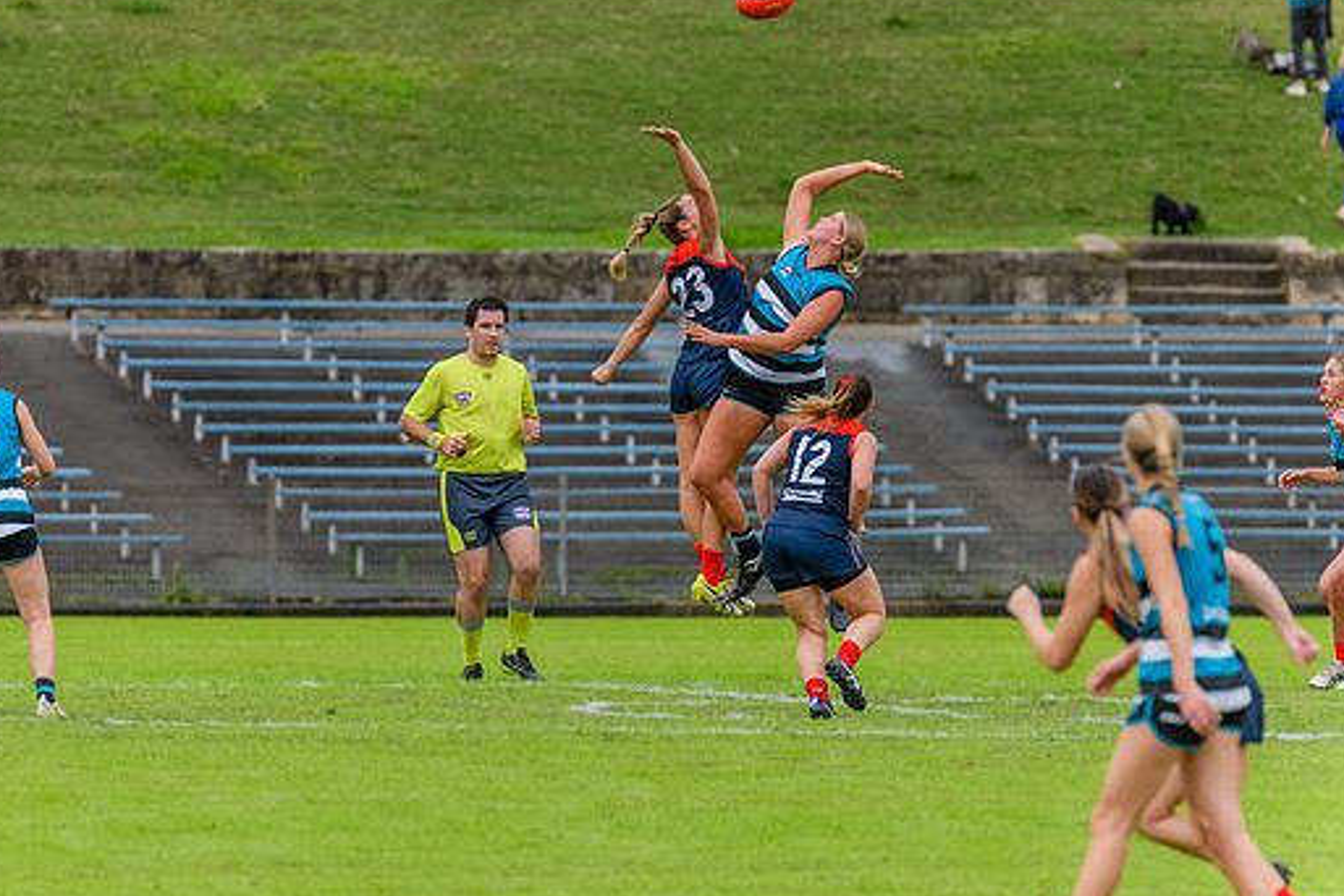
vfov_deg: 2.9
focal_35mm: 475
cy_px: 428
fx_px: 17732
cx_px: 616
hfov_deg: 4.3
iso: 800
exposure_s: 1/1600
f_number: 6.3
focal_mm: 420
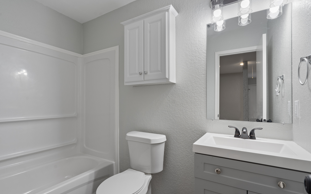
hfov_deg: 94.4
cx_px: 152
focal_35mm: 17
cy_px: 104
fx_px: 144
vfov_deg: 67.9
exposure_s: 1/6
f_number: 8
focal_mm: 16
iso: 500
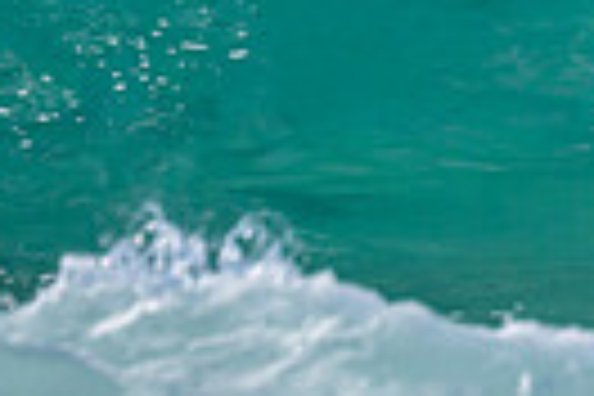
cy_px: -436
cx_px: 1269
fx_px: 55139
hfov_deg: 0.6
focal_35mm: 3342
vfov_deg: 0.4
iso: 500
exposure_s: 1/800
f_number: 11
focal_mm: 560
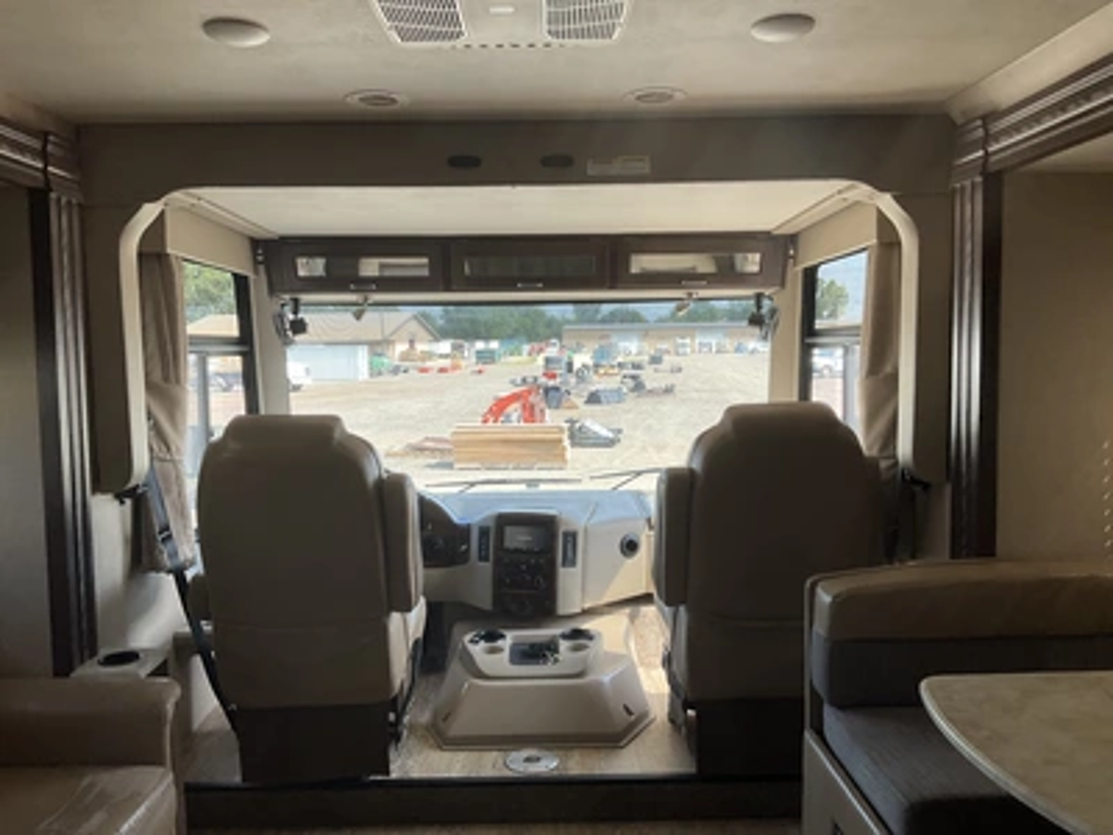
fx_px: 932
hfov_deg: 61.7
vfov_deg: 48.2
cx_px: 556
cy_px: 418
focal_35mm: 29
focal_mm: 3
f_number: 1.8
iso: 16
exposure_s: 1/122
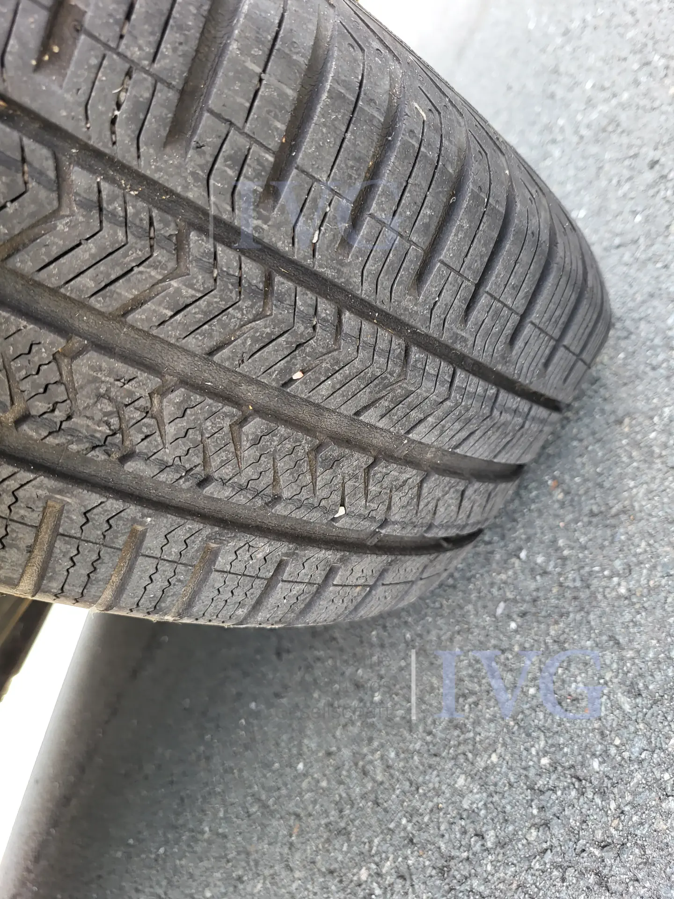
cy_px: 450
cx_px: 337
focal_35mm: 26
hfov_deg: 53.1
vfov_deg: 67.3
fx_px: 675
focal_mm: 5.4
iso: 80
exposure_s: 1/100
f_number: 1.8
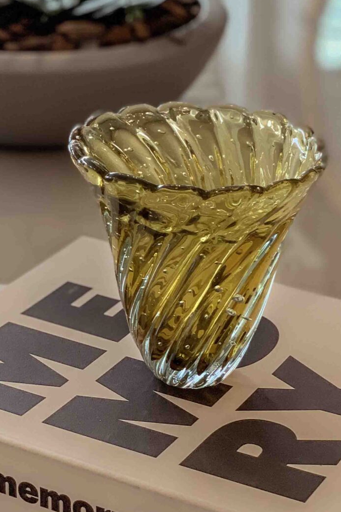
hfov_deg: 13.6
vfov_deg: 20.2
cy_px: 97
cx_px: 252
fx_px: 1421
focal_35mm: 100
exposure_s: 1/100
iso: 80
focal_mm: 6
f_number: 2.4
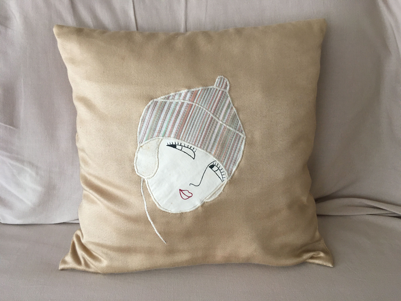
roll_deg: -0.8
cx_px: 200
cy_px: 150
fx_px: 336
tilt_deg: -37.8
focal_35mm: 29
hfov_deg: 61.7
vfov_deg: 48.2
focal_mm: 4.15
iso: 125
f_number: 2.2
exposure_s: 1/33
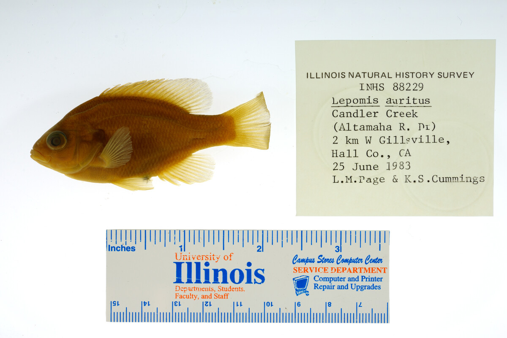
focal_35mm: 60
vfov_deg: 22.6
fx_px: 845
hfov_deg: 33.4
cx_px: 254
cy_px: 169
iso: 100
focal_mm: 60
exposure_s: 1/160
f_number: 10
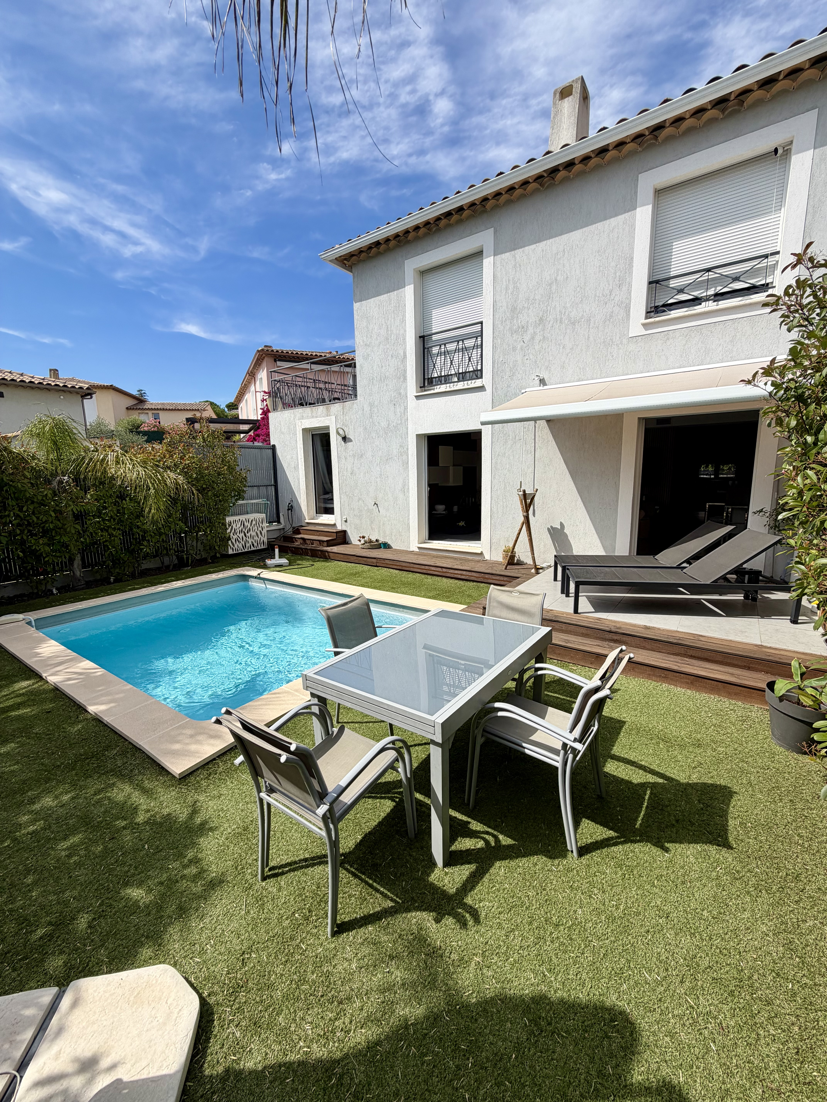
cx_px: 414
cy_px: 551
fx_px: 446
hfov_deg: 85.7
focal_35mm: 14
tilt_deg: -9.8
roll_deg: +1.0
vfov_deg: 102.1
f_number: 2.2
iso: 20
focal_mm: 2.22
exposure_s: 1/876
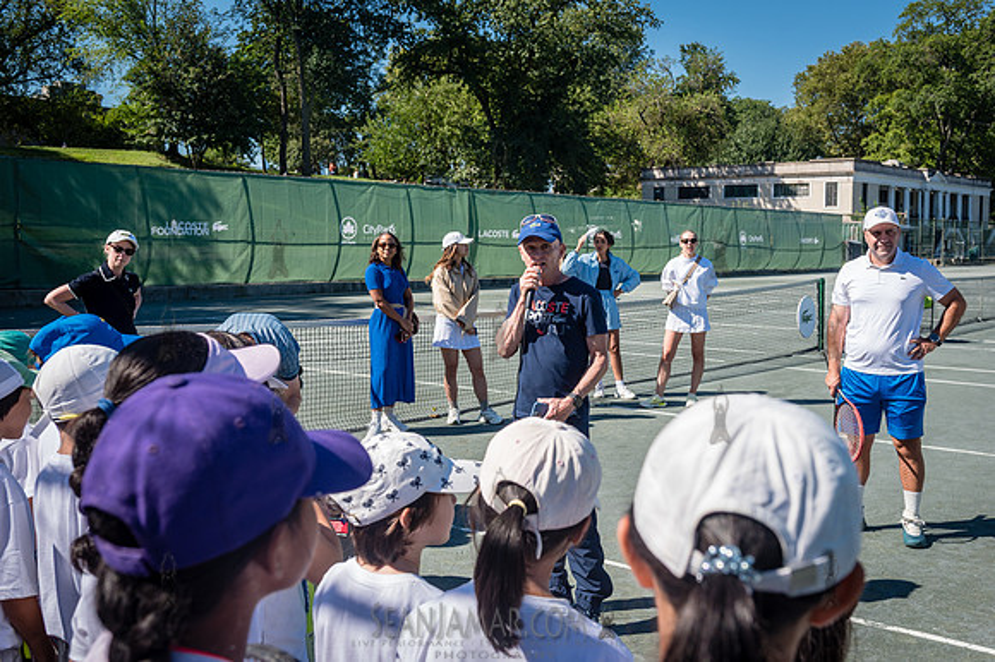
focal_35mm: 38
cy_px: 313
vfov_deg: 35.1
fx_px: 1047
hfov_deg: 50.8
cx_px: 523
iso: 200
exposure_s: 1/640
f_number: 5.6
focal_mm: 36
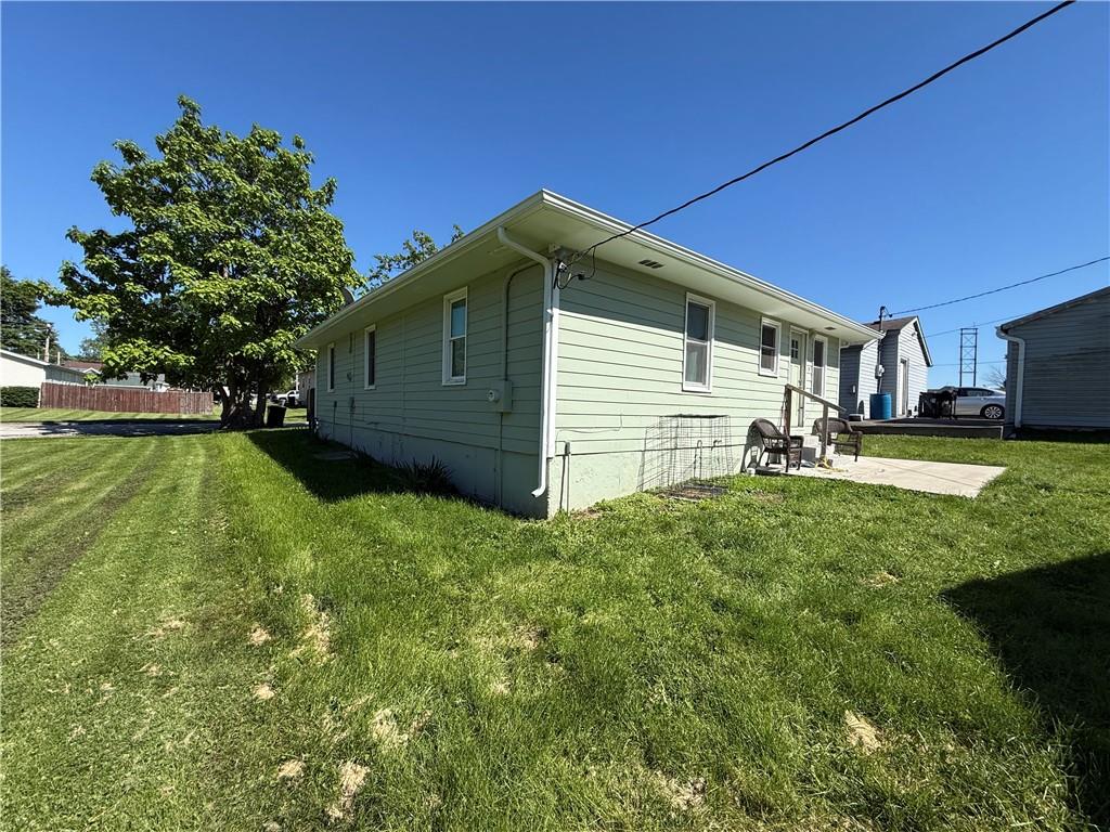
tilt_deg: +2.1
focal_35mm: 14
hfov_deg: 102.1
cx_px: 555
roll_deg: -0.2
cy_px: 416
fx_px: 449
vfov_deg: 85.7
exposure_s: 1/2611
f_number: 2.2
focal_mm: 2.22
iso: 50
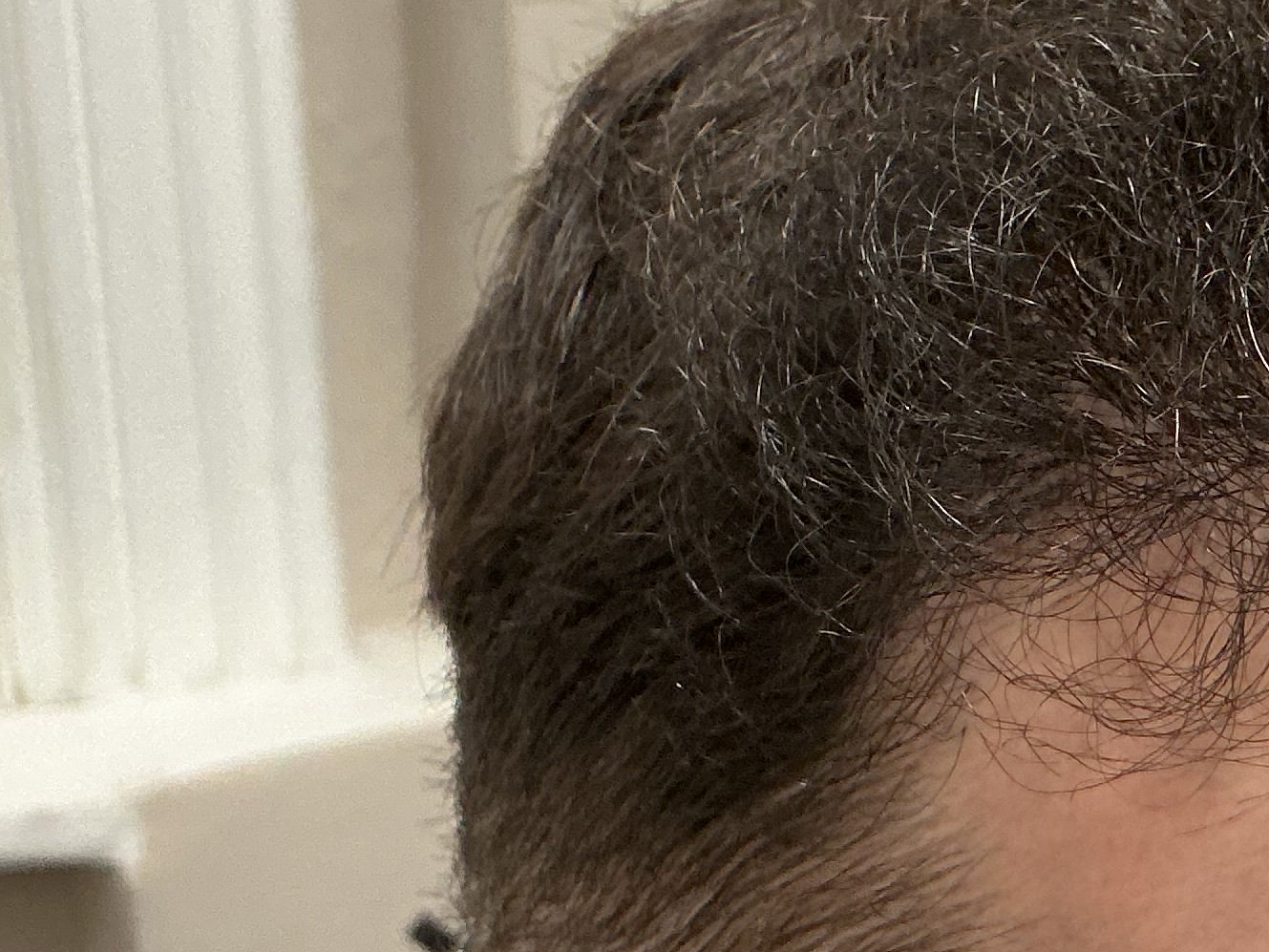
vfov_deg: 16.8
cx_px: 1237
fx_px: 3226
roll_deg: -0.1
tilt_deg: -17.2
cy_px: 569
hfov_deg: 21.5
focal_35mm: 88
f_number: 1.8
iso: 160
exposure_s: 1/50
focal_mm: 3
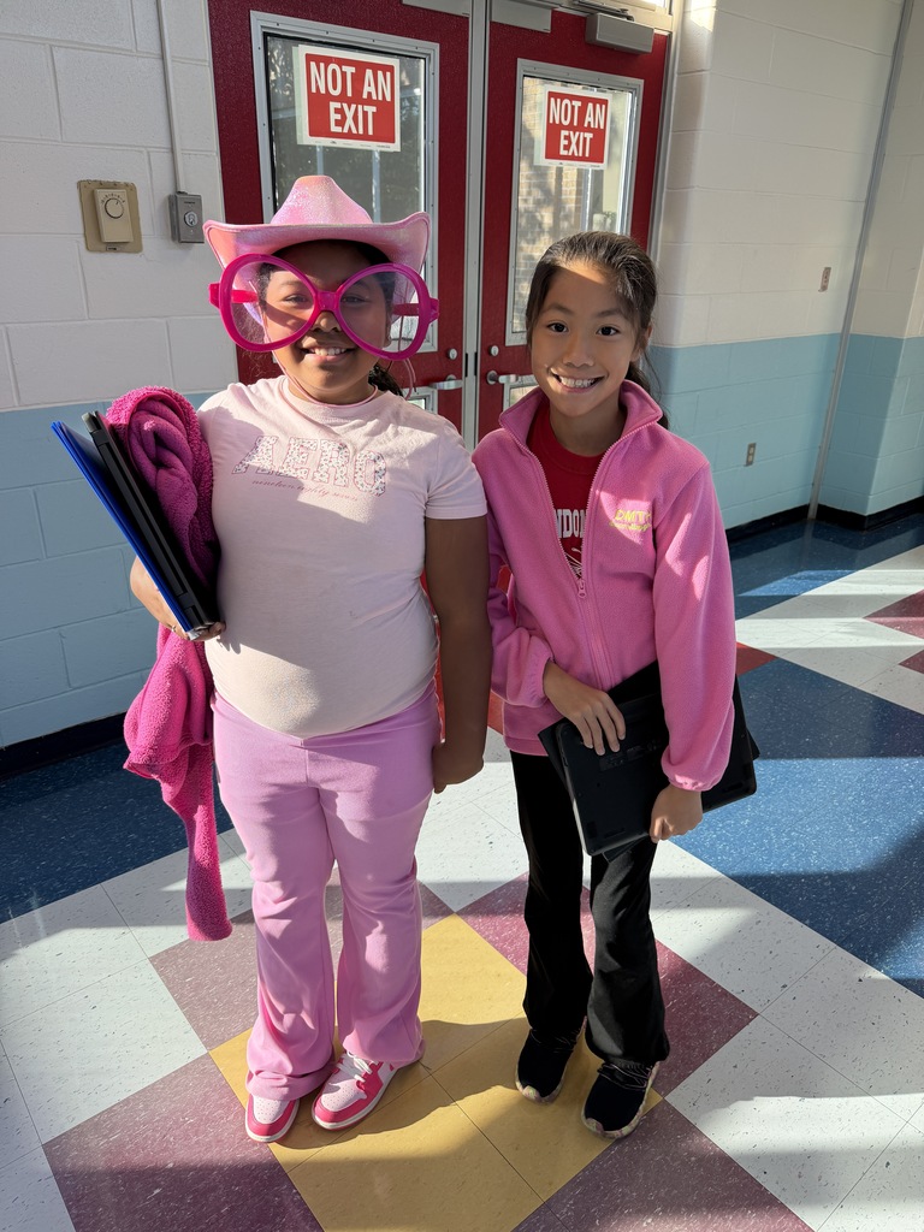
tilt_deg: -23.5
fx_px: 854
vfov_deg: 71.6
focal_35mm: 24
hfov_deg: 56.8
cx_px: 462
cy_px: 616
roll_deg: -1.2
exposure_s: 1/158
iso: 100
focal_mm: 6.76
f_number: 1.78
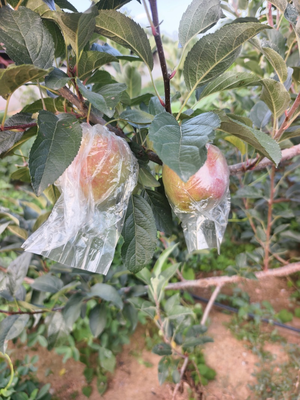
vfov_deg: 73.9
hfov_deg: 58.9
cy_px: 200
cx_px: 150
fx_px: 266
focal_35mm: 23
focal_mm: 5.6
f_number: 1.57
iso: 72
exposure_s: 1/237
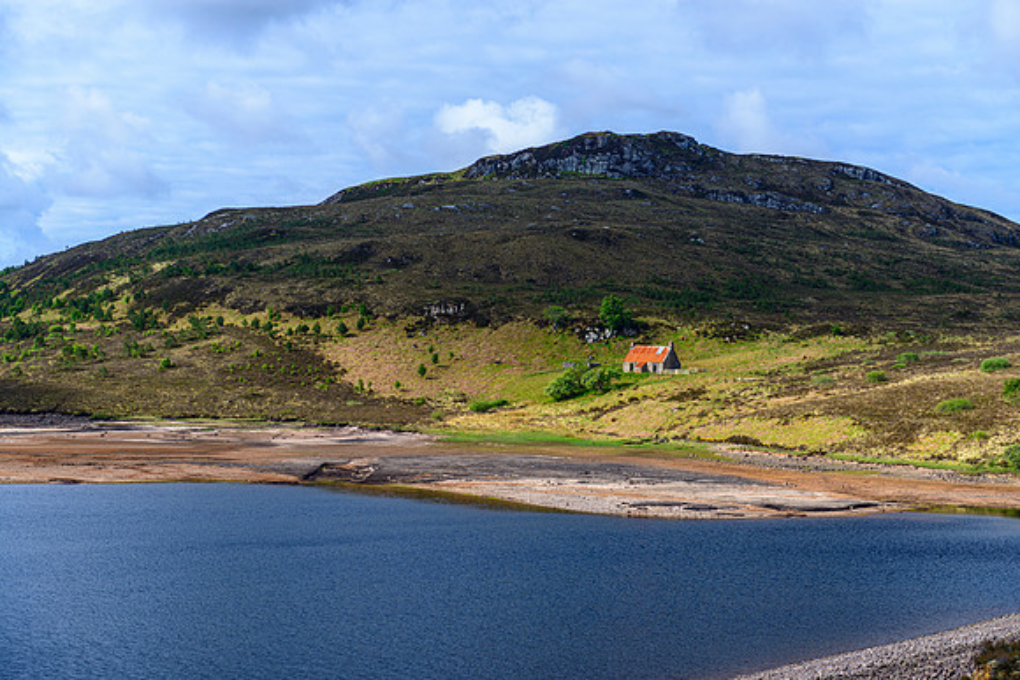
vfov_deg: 19.5
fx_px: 1984
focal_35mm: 70
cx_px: 510
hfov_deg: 28.8
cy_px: 340
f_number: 4
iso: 125
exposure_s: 1/320
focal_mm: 70
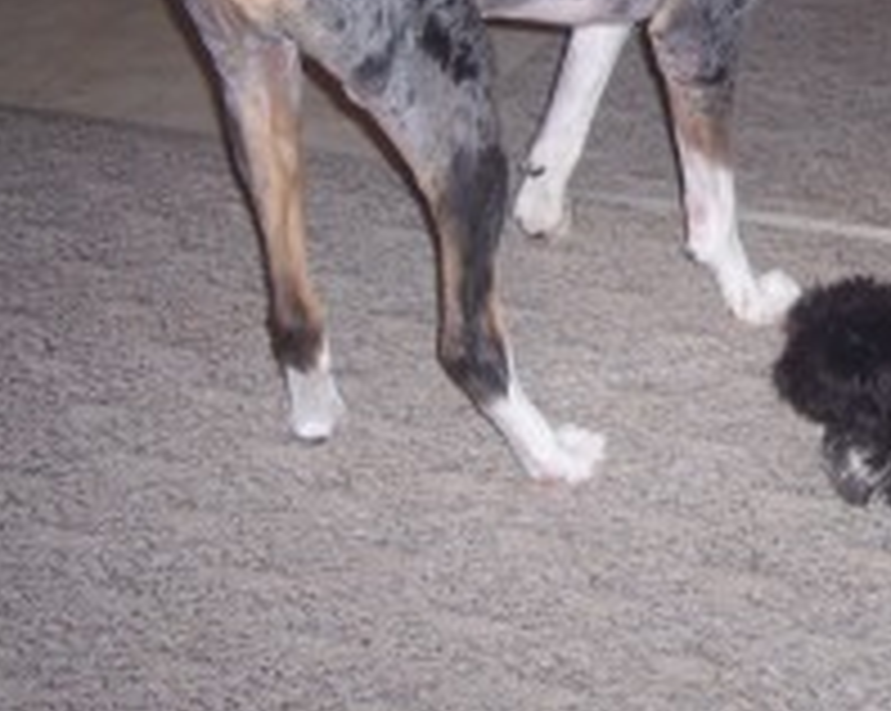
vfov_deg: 19.5
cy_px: 72
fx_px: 2029
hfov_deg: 24.3
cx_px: 738
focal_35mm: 77
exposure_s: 1/60
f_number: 2.8
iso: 100
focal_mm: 8
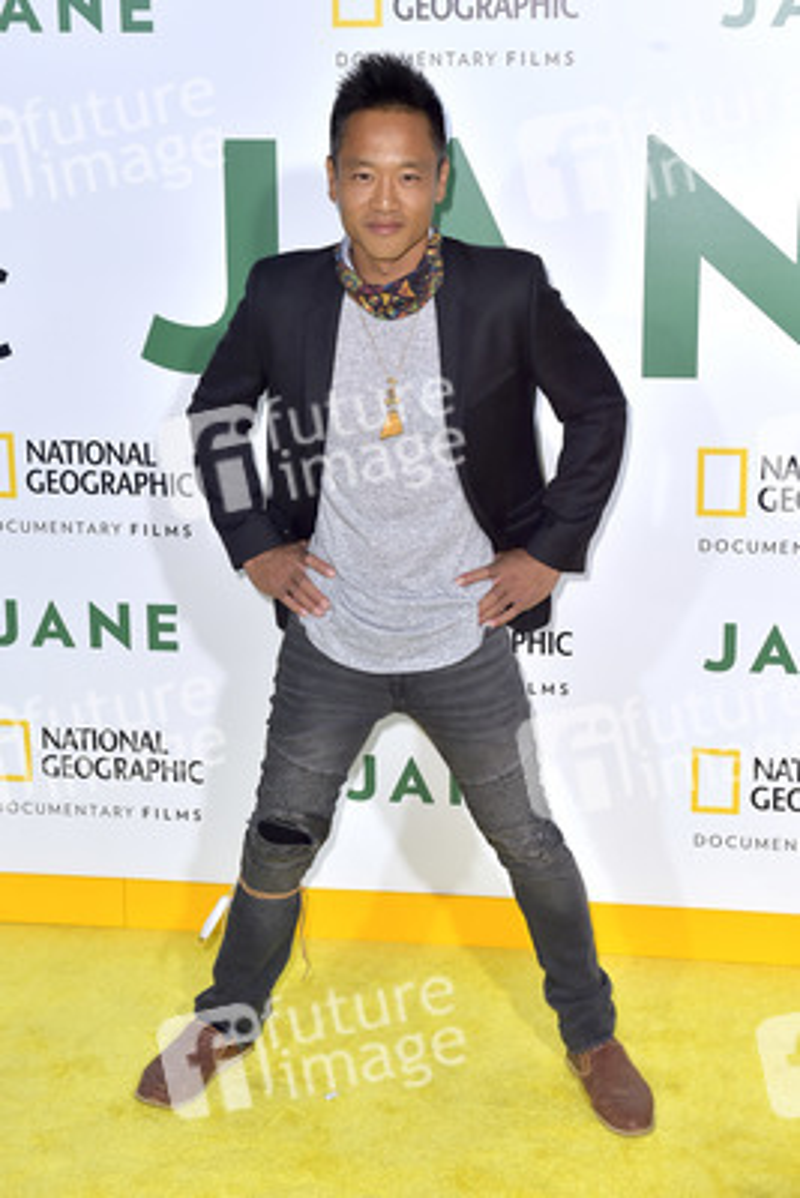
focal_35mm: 55
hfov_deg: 24.6
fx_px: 1832
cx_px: 400
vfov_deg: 36.2
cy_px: 599
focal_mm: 55
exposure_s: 1/320
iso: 500
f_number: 6.3
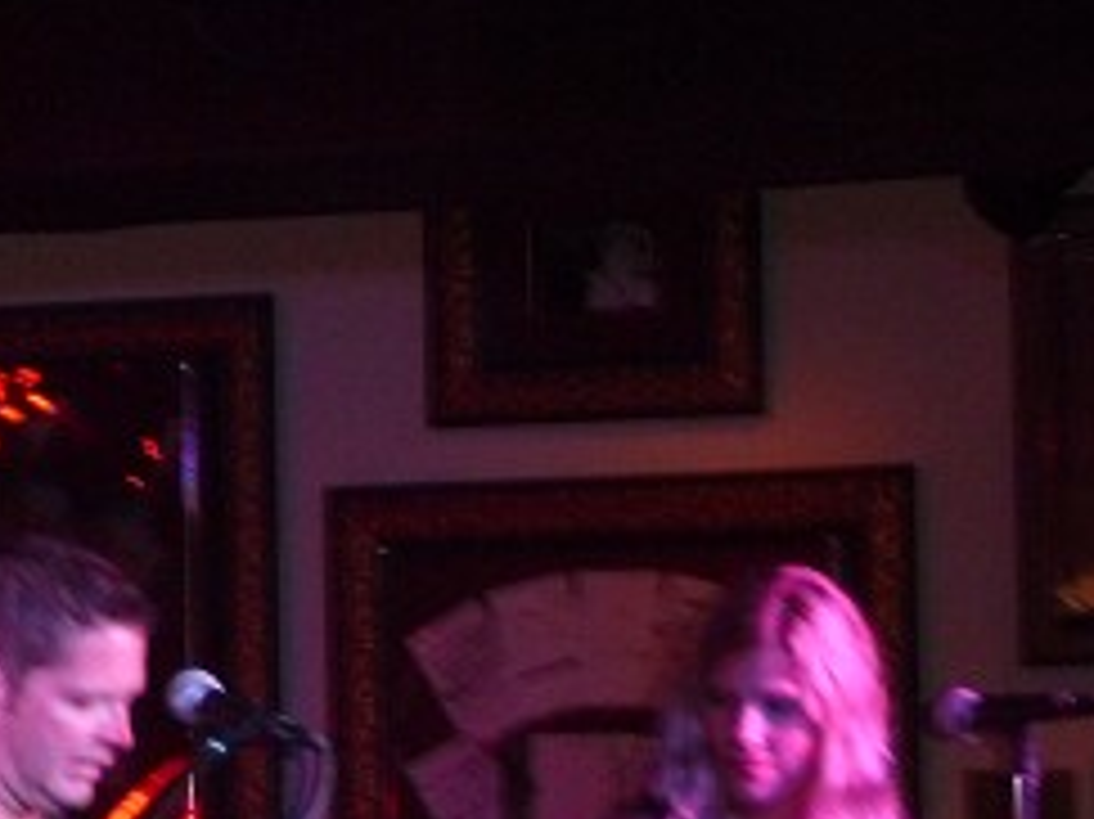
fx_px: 6697
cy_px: 677
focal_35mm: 212
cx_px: 239
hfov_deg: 9.3
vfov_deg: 7.0
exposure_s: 1/40
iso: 500
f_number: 4.7
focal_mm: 17.5
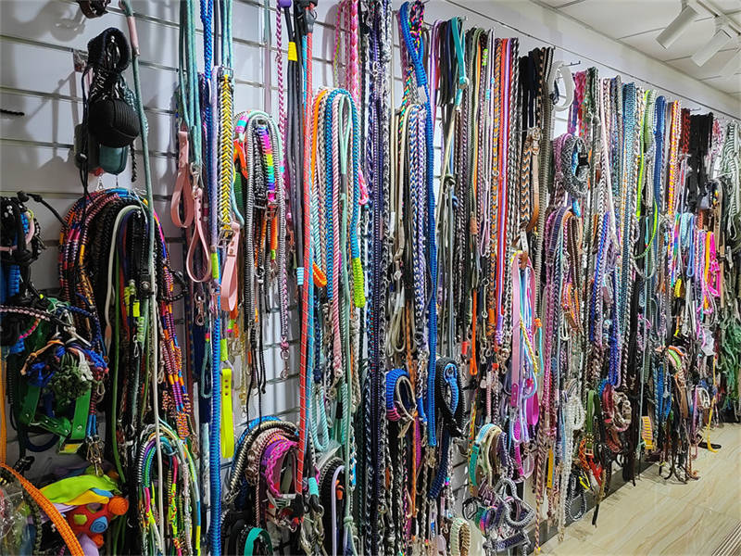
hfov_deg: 65.3
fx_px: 578
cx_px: 370
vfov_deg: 51.4
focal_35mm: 27
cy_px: 278
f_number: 1.9
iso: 250
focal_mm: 5.52
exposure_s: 1/100
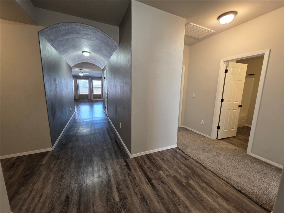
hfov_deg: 106.2
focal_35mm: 13
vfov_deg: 89.9
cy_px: 106
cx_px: 142
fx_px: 107
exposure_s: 1/120
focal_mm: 2.2
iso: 250
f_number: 1.9
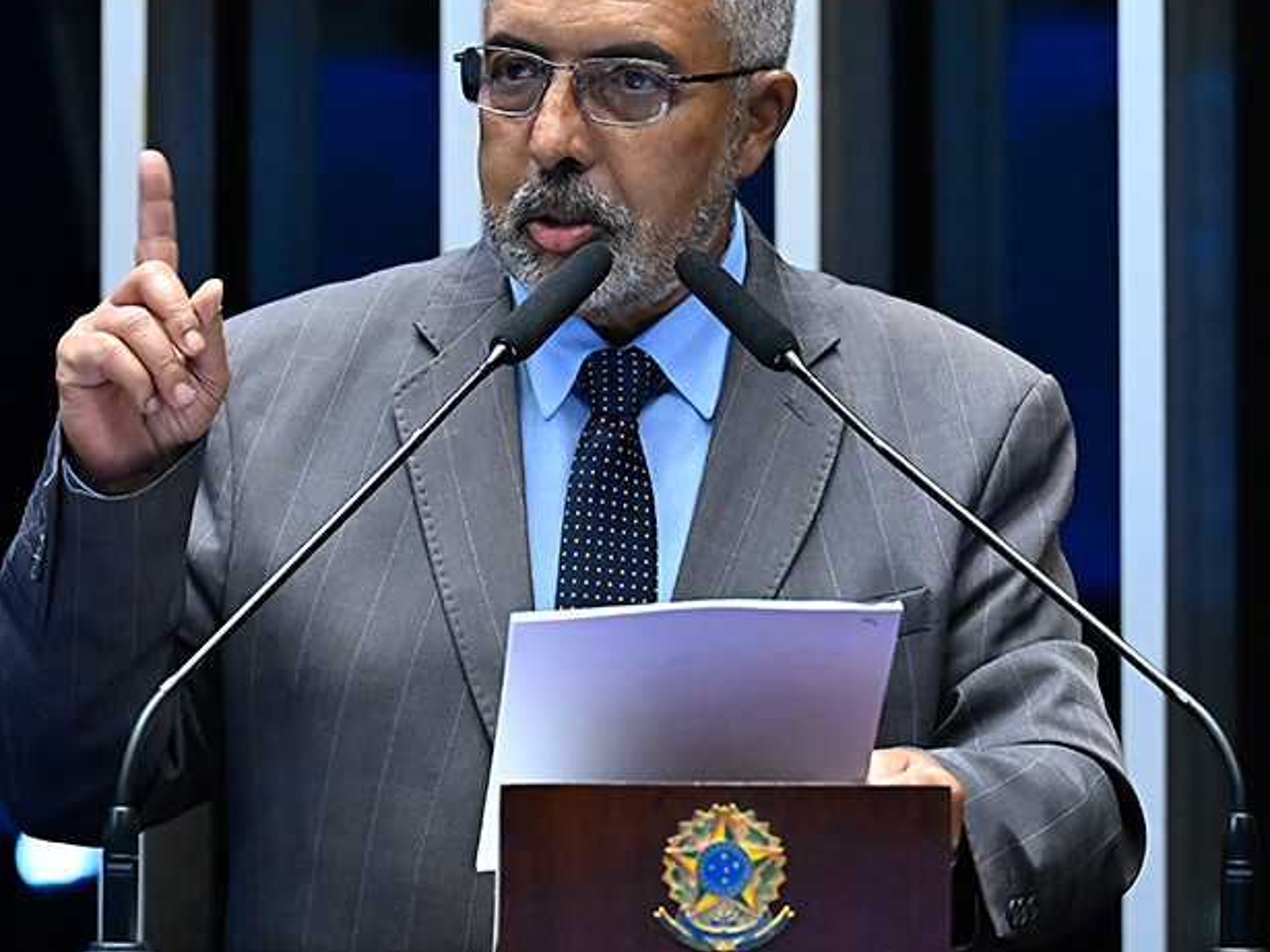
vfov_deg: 4.9
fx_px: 11078
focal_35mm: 302
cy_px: 366
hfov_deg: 6.6
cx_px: 555
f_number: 4.5
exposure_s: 1/125
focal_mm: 150
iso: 6400
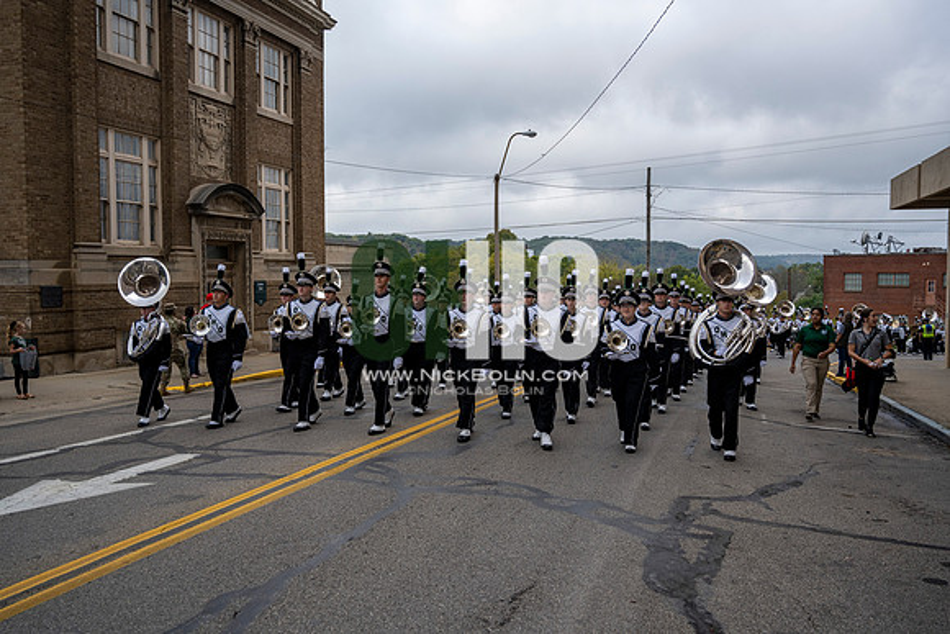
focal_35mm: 33
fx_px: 871
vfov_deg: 40.0
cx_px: 475
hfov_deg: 57.2
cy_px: 317
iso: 320
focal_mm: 33
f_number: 4
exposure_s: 1/1600
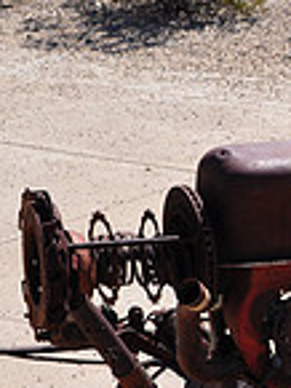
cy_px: 280
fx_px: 1287
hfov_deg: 12.6
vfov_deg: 17.0
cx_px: 336
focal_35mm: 115
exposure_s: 1/250
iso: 200
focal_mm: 20
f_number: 10
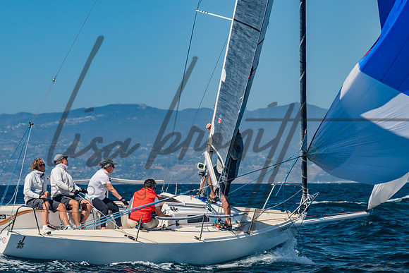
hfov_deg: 11.5
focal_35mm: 179
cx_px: 179
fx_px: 2033
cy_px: 143
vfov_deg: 7.7
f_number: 6.3
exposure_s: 1/500
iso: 160
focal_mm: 130
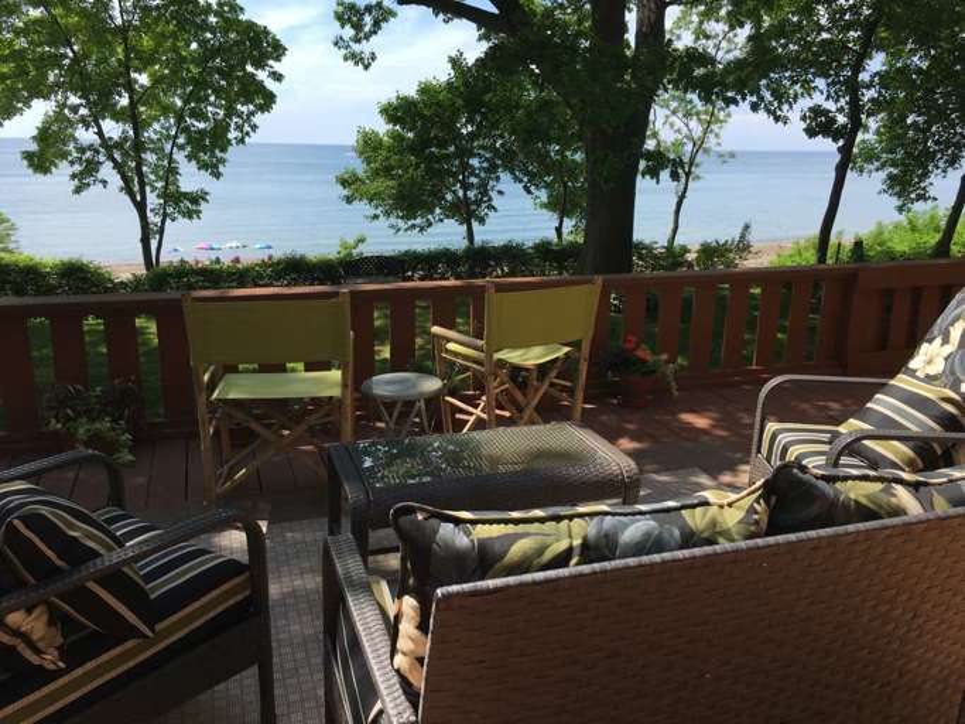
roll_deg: -0.4
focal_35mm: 29
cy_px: 362
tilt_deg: -13.5
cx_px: 482
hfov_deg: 61.7
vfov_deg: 48.2
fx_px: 808
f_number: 2.2
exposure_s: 1/974
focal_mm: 4.15
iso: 25
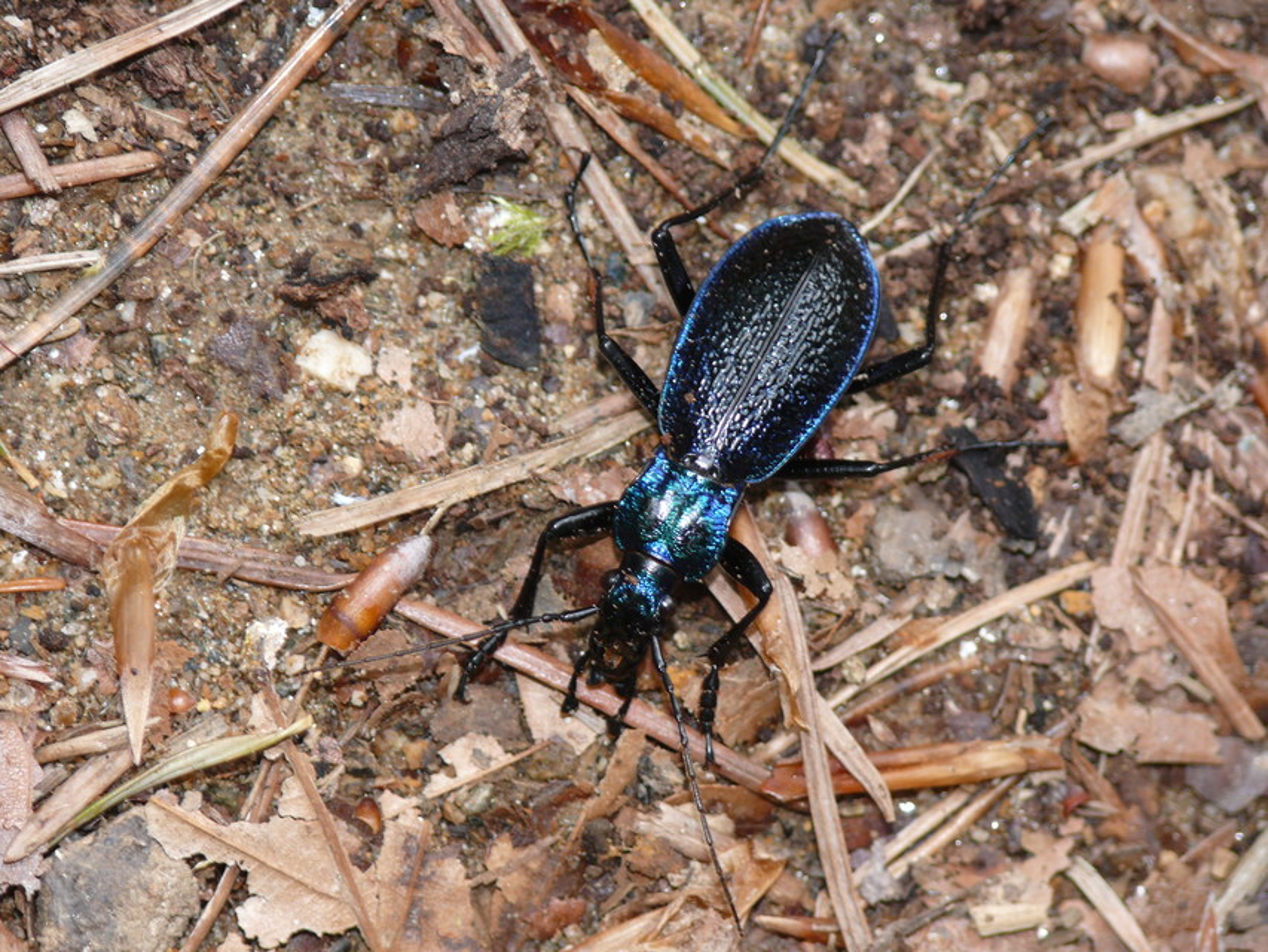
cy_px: 476
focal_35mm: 185
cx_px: 634
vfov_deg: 8.0
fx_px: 6778
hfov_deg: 10.7
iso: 100
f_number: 3.6
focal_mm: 39
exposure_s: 1/40
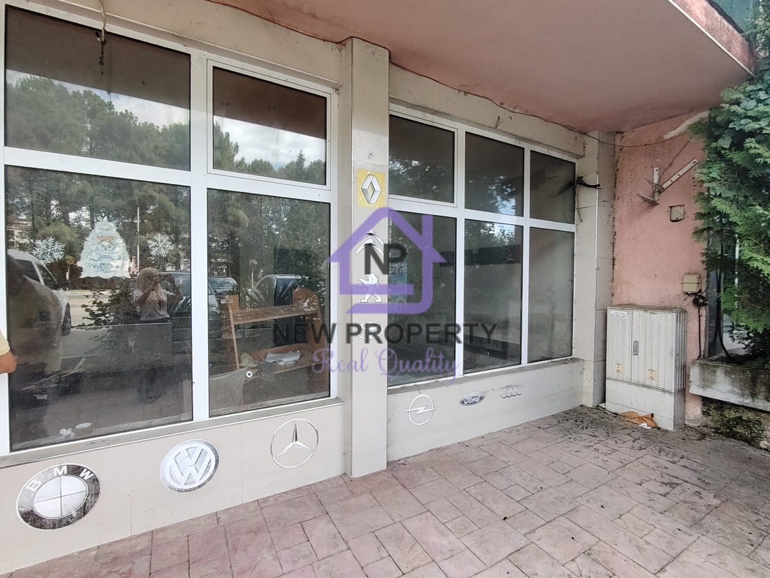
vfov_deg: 74.7
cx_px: 385
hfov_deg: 91.0
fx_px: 378
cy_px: 289
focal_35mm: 17
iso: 100
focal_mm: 1.42
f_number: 2.2
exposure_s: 1/256
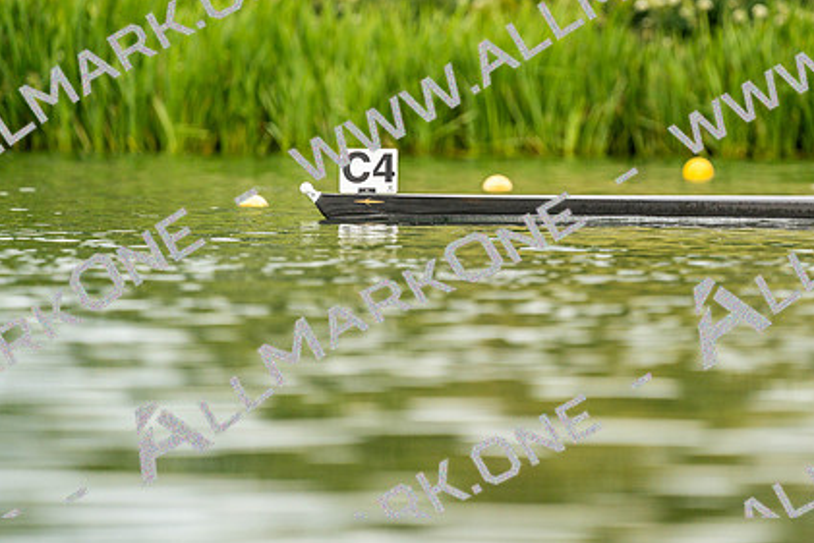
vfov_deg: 1.7
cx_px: 528
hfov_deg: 2.5
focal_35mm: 827
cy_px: 186
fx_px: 18705
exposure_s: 1/2000
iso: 800
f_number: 6.3
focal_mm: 600
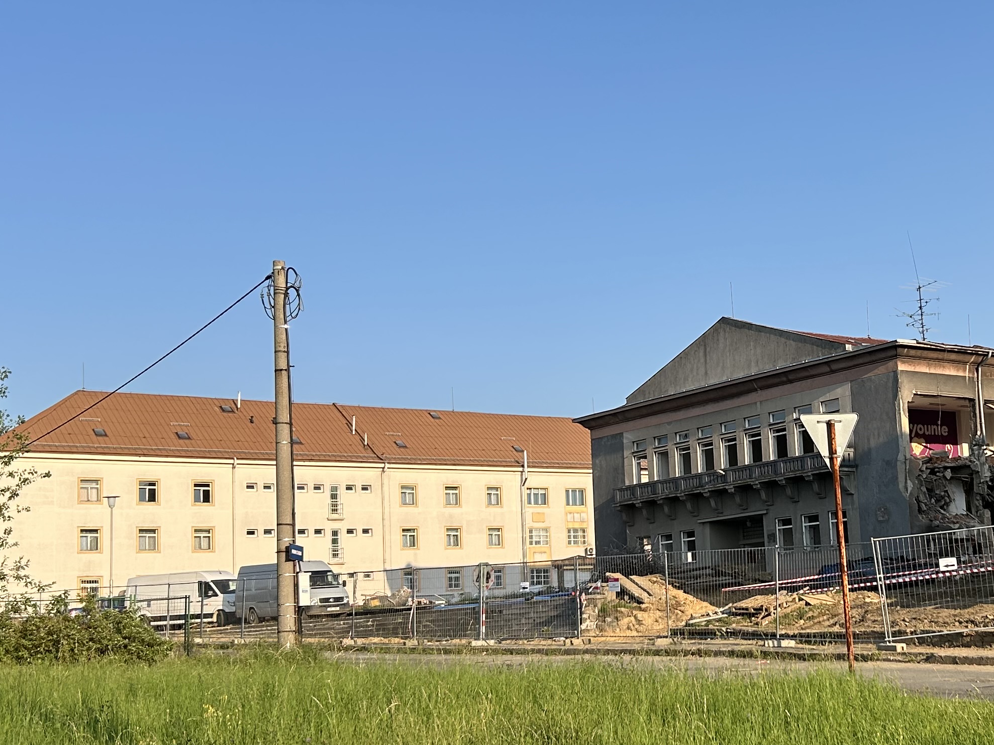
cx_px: 776
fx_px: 1522
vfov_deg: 27.5
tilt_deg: +7.9
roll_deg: +3.1
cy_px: 414
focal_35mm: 53
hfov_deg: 35.2
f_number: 1.5
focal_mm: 5.7
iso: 50
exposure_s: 1/2695
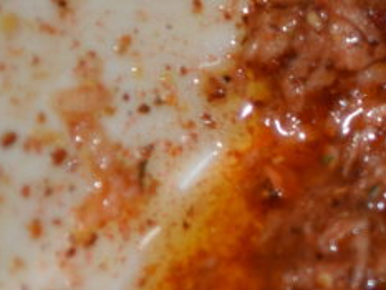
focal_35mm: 664
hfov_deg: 3.0
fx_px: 7409
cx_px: 606
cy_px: 204
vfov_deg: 2.2
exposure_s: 1/60
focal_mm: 105
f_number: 4
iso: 160
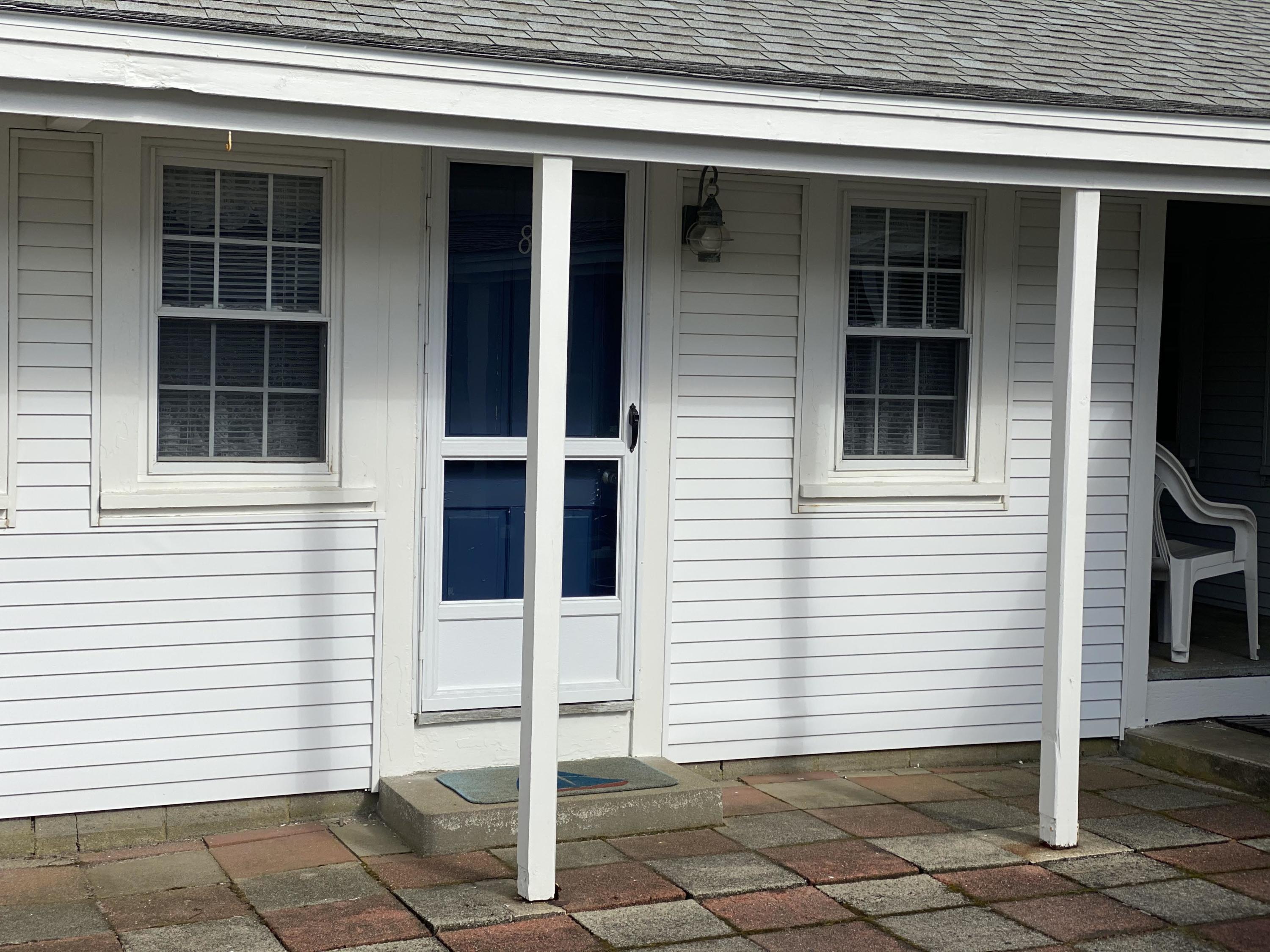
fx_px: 1908
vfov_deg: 28.0
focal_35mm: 52
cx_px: 635
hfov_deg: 36.8
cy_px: 476
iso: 20
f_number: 2
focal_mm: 6
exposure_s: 1/1845
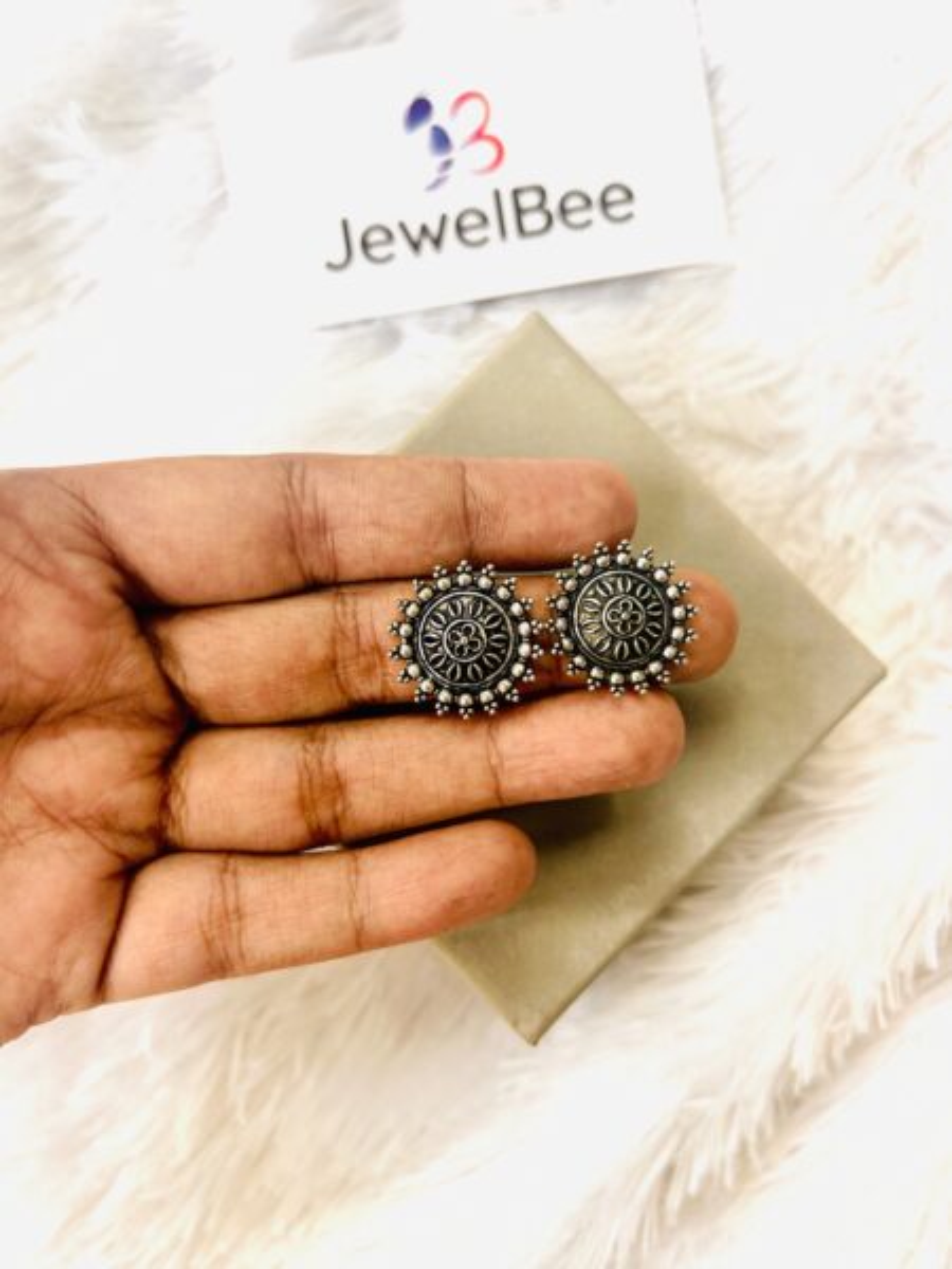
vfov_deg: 67.3
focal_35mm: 26
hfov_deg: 53.1
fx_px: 953
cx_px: 476
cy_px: 634
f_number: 1.5
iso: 125
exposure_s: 1/50
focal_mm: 5.7
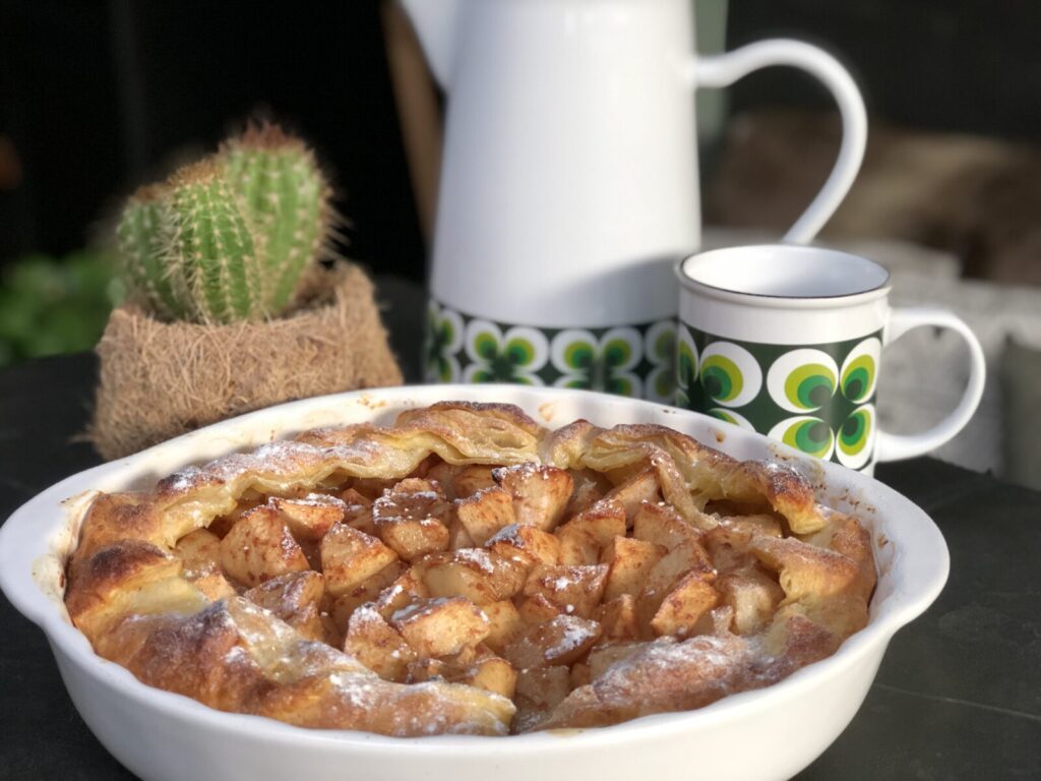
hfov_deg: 33.8
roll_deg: -1.0
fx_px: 1714
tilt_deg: -20.8
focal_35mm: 57
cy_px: 390
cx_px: 520
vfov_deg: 25.7
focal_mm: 6.6
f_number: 2.8
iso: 64
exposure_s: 1/30
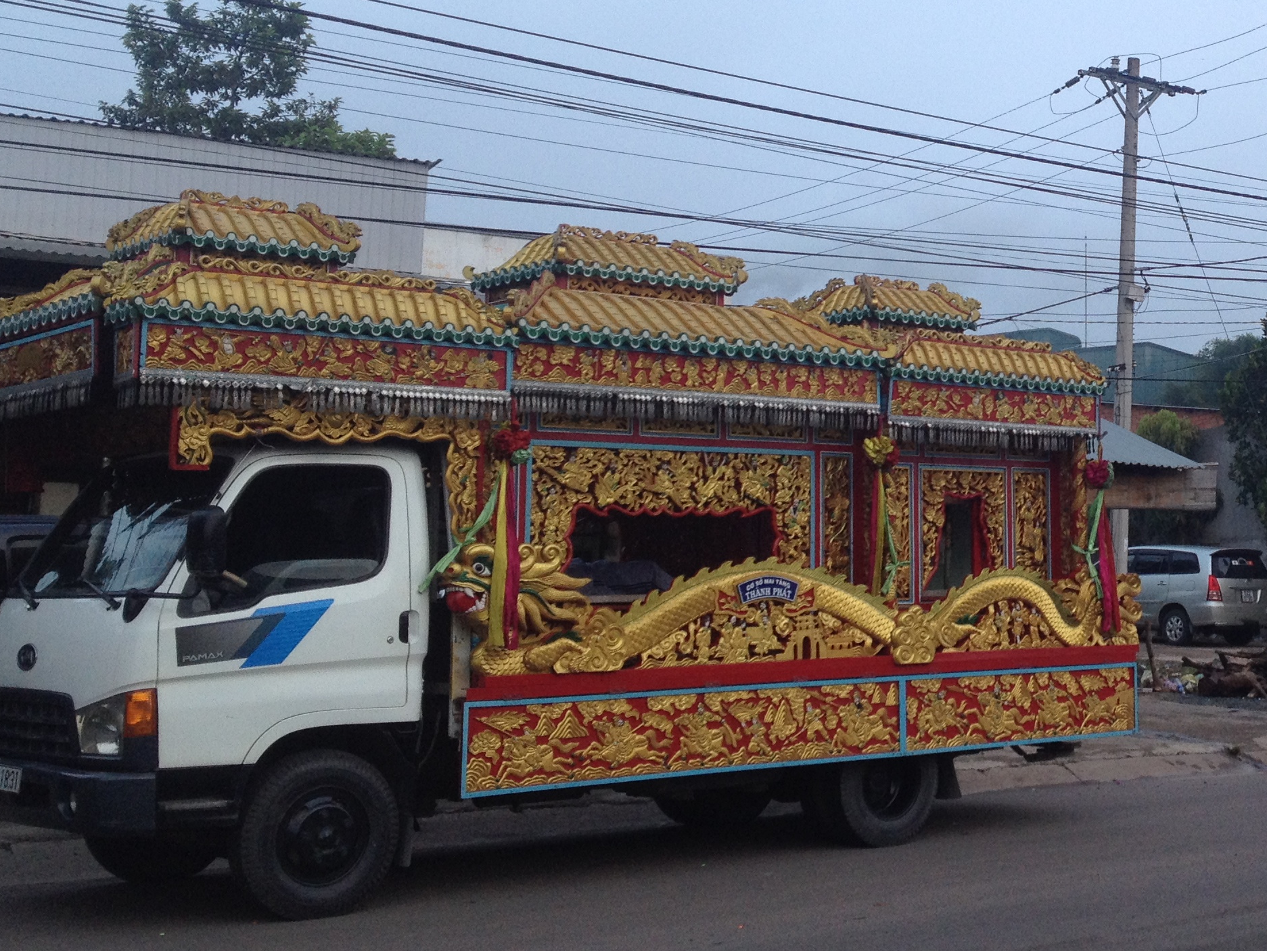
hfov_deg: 30.6
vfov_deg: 23.9
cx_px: 1076
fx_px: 2233
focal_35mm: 61
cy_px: 329
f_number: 2.4
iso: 64
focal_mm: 4.28
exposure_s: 1/120
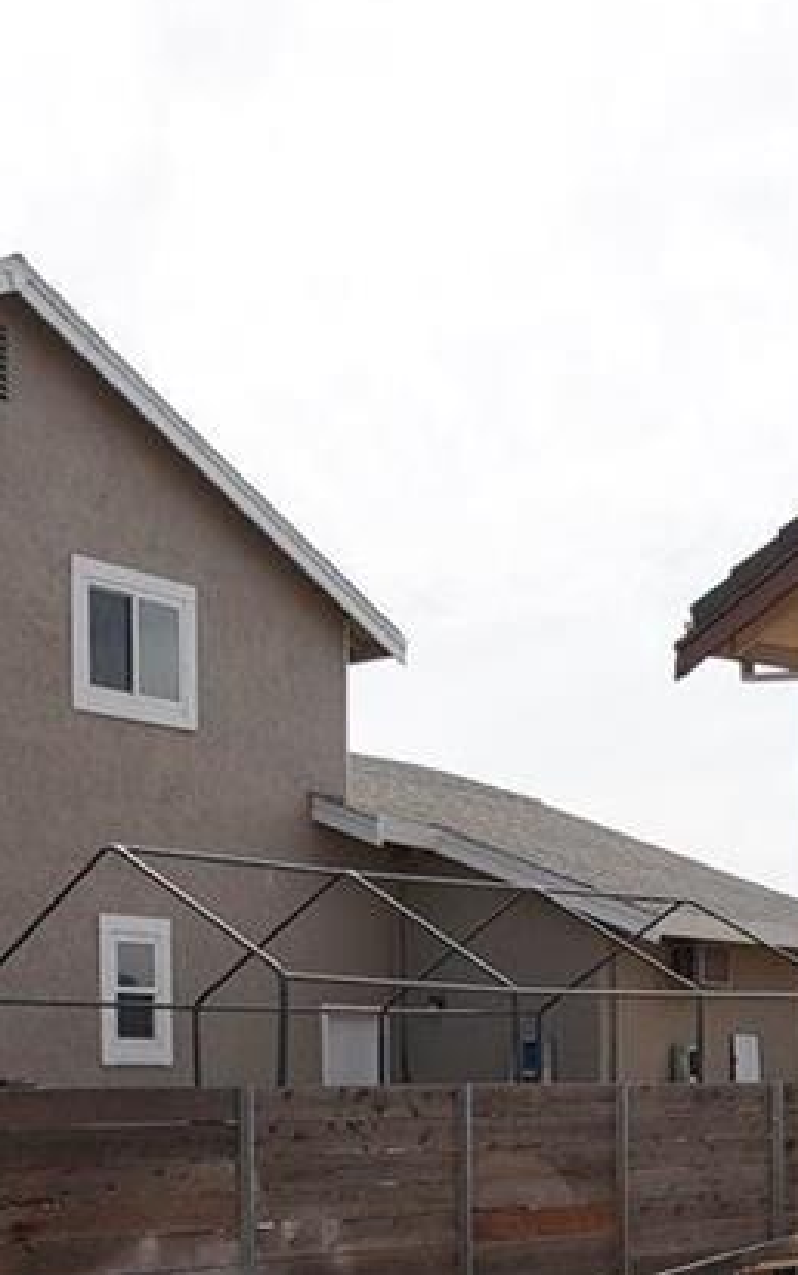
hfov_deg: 22.6
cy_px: 1170
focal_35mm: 57
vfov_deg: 33.6
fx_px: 1981
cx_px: 195
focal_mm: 11
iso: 80
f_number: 4.5
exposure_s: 1/500
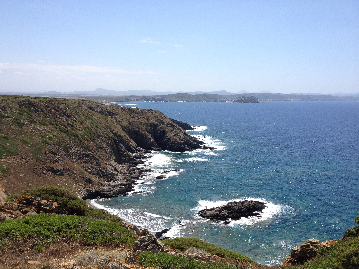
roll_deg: -0.8
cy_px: 134
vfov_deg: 40.7
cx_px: 180
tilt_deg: -8.0
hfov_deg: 52.6
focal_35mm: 35
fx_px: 363
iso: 50
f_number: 2.4
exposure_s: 1/1672
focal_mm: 4.28
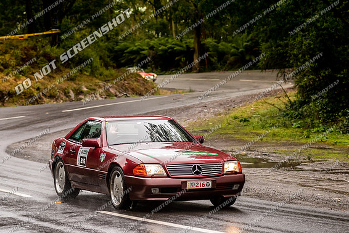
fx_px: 1435
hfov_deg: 13.9
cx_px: 173
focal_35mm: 148
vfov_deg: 9.3
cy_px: 142
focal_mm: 120
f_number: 5
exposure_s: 1/1250
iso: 2500
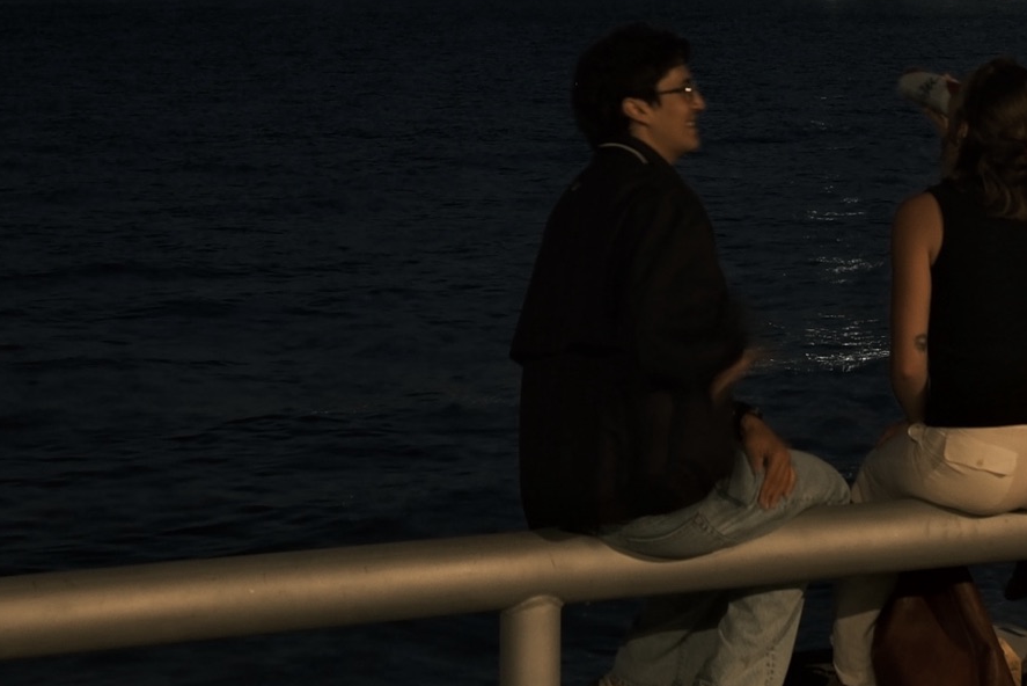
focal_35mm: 71
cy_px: -1
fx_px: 2026
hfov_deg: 27.4
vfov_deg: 18.7
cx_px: 936
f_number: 4
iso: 200
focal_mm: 23
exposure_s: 1/4
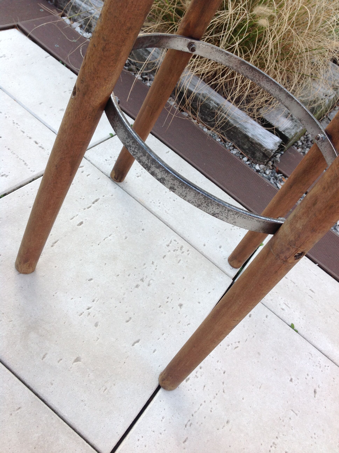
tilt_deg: -44.6
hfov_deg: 40.6
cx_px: 170
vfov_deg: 52.7
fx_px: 458
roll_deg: -30.6
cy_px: 226
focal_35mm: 35
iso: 50
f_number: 2.4
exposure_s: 1/120
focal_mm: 4.28
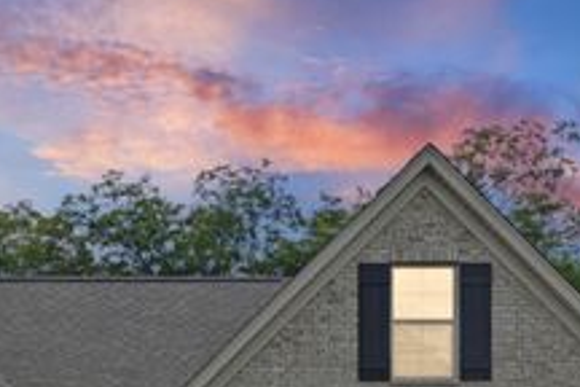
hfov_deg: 24.9
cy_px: 435
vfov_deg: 16.3
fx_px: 1305
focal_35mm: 81
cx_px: 172
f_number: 9
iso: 800
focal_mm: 35
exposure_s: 1/160
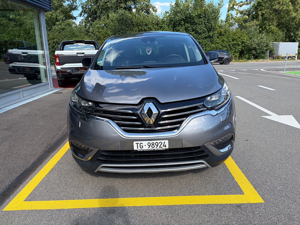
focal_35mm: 26
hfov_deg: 67.3
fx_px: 225
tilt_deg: -15.0
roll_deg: -0.3
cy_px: 112
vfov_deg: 53.1
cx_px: 150
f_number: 1.6
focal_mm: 5.96
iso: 50
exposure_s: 1/1032
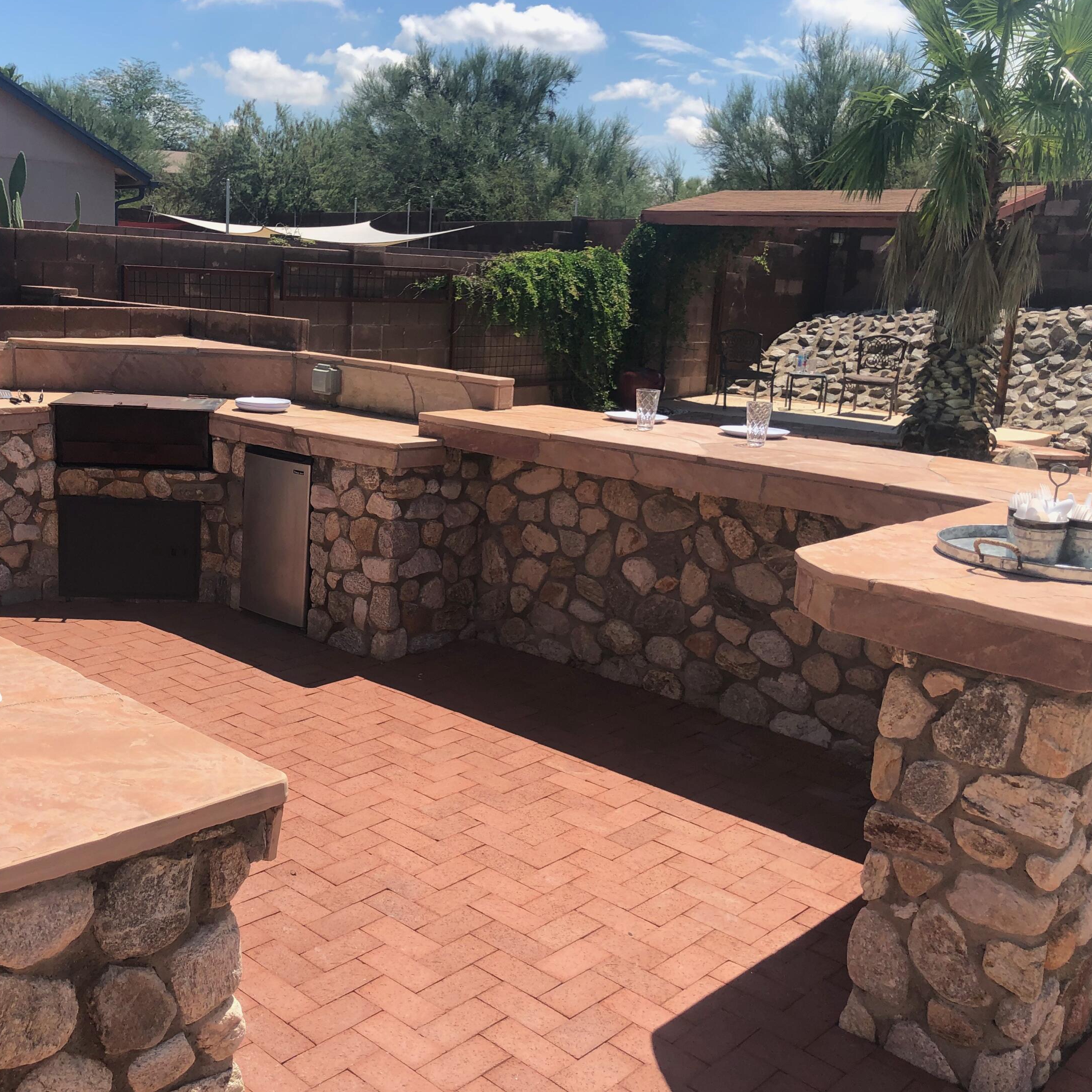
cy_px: 532
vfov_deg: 48.4
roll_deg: -1.6
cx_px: 376
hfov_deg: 47.8
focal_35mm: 34
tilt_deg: -12.8
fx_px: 1213
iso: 20
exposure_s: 1/1845
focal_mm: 4
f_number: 1.8
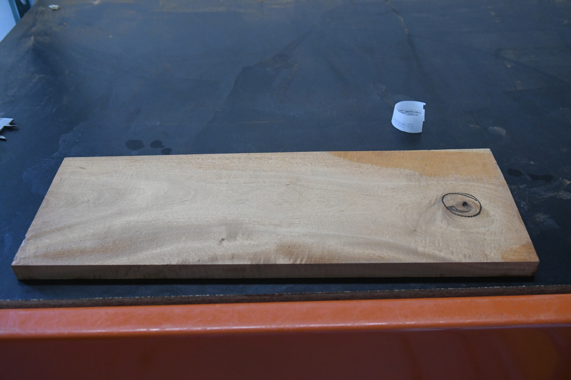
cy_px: 190
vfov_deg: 38.3
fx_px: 547
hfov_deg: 55.1
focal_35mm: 34
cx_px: 286
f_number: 3.5
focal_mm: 23
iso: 2500
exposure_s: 1/400
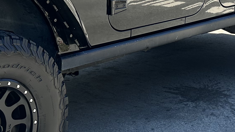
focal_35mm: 94
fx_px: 586
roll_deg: -2.4
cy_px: -23
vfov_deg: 12.6
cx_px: 97
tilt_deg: -11.2
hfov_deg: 22.7
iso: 80
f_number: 1.78
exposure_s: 1/879
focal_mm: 6.86
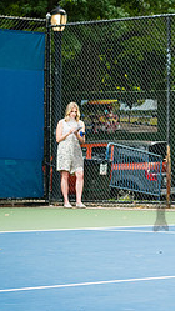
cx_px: 302
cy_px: 148
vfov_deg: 12.0
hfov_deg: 6.6
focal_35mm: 179
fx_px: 1477
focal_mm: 55
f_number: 4.5
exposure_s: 1/400
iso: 400
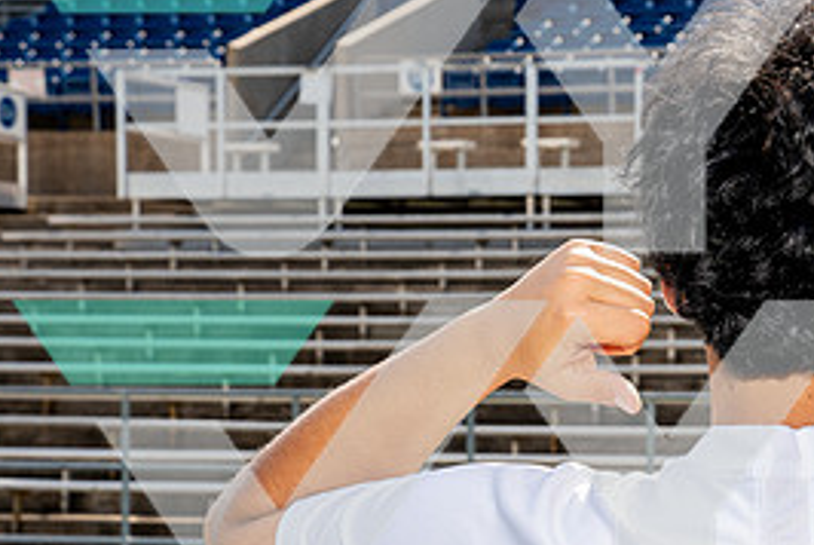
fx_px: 3305
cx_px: 793
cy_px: 464
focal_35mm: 146
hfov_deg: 13.9
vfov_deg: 9.4
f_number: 11
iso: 320
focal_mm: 67
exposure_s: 1/250
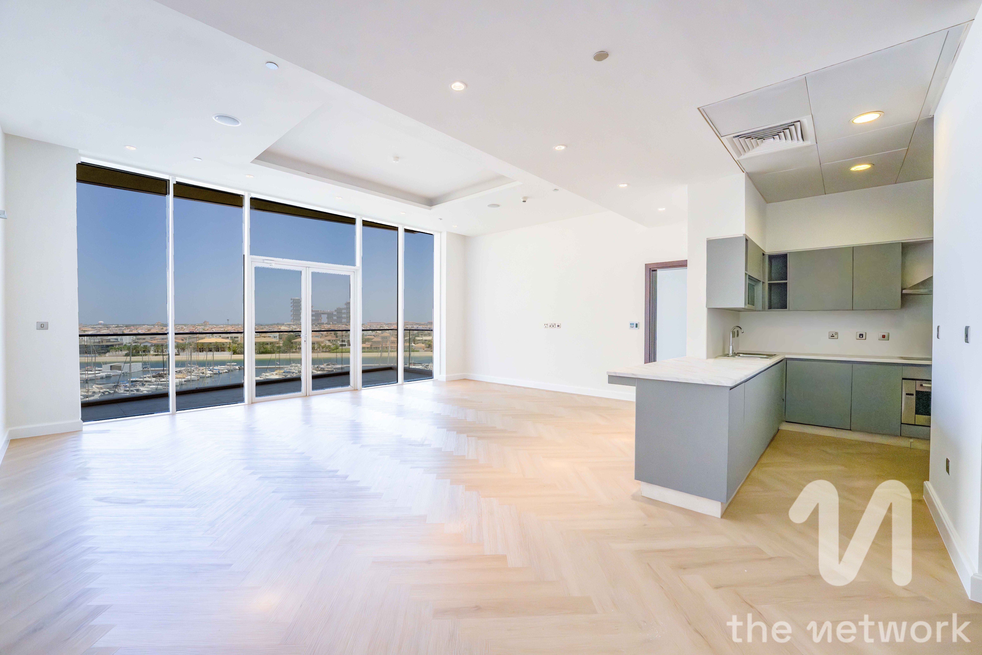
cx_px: 491
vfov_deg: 81.2
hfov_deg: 104.3
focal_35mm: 14
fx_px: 382
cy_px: 328
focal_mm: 14
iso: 2500
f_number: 8
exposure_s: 1/400
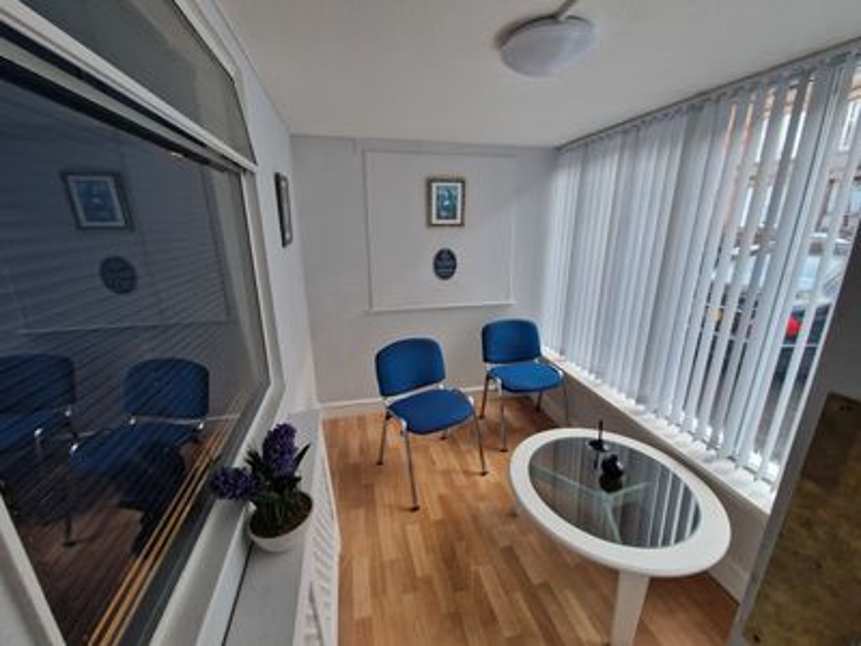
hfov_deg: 106.2
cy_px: 323
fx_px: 323
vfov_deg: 89.9
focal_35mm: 13
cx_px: 430
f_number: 2.2
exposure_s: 1/50
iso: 160
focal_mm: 2.2
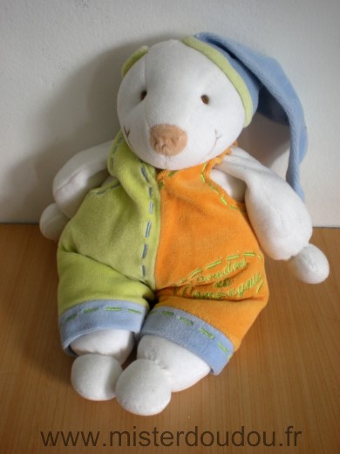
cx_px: 170
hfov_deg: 37.7
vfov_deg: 49.0
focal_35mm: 38
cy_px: 227
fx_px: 498
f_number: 3.1
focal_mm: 6.3
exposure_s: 1/59.2
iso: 113
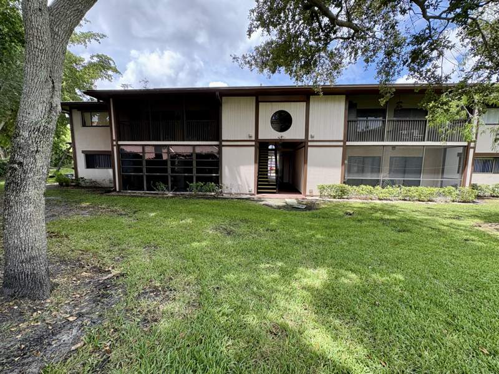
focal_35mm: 14
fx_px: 202
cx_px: 250
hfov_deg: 102.1
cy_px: 187
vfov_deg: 85.7
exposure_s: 1/234
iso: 50
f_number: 2.2
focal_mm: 2.22
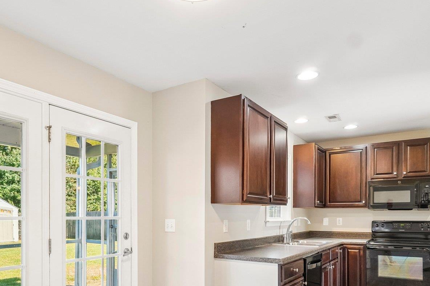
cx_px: 192
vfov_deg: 47.4
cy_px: 220
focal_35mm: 26
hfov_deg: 69.2
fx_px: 311
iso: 400
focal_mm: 10
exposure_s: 1/25
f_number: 8
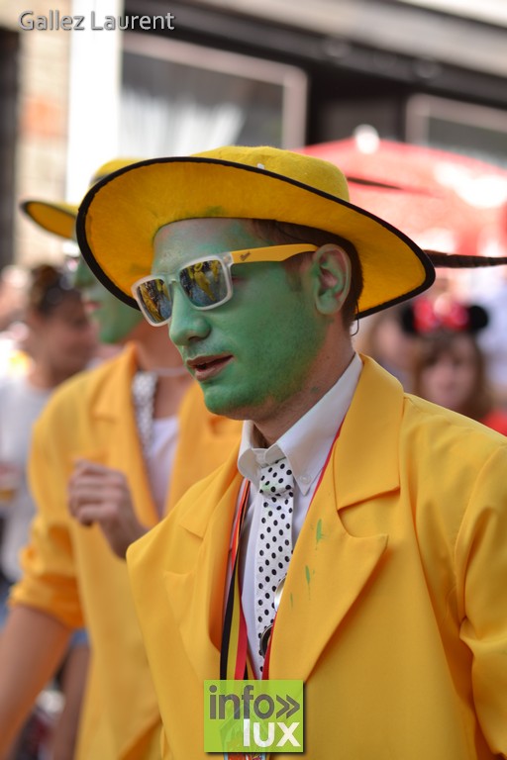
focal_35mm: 128
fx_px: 2693
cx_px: 254
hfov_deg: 10.8
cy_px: 380
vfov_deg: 16.1
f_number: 2.8
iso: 100
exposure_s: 1/400
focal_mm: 85
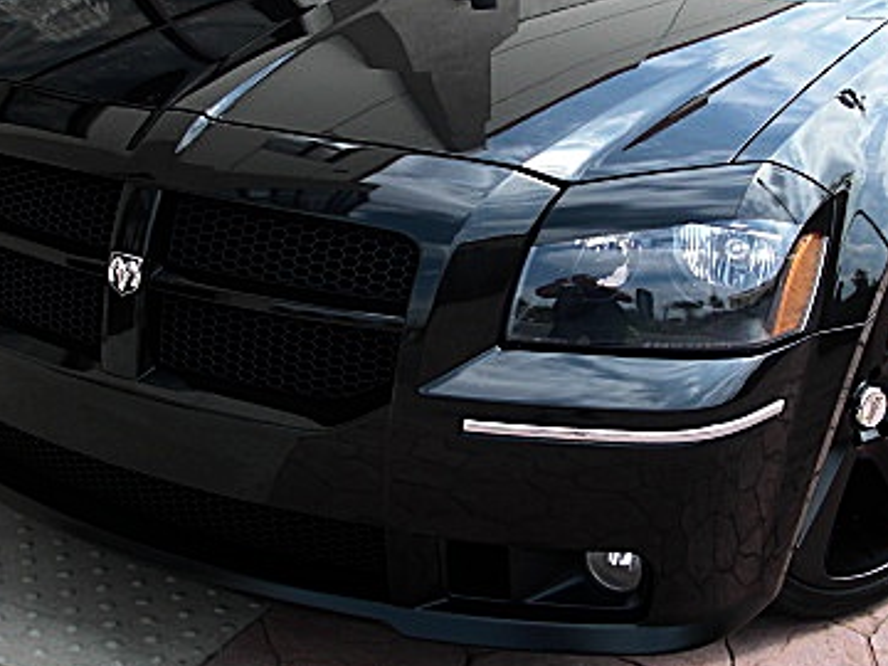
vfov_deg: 22.8
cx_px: 491
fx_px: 1642
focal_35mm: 64
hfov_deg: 30.2
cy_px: 229
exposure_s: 1/320
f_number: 2.8
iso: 50
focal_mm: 6.3
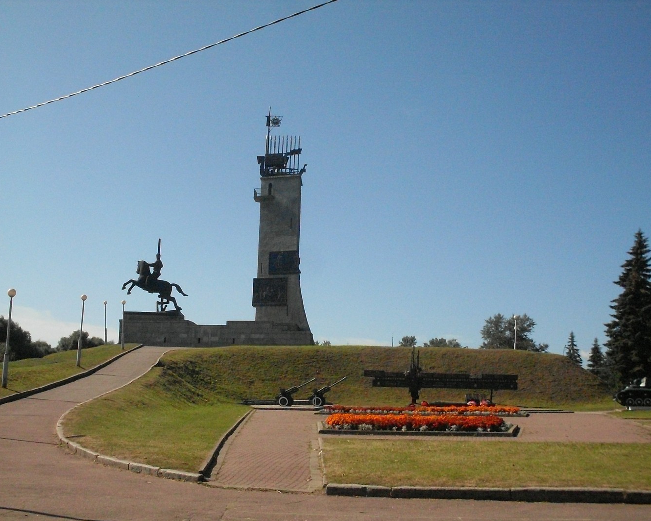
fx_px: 771
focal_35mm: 40
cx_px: 318
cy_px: 262
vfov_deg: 37.3
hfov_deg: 45.8
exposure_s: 1/1500
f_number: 8.4
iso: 400
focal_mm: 6.3
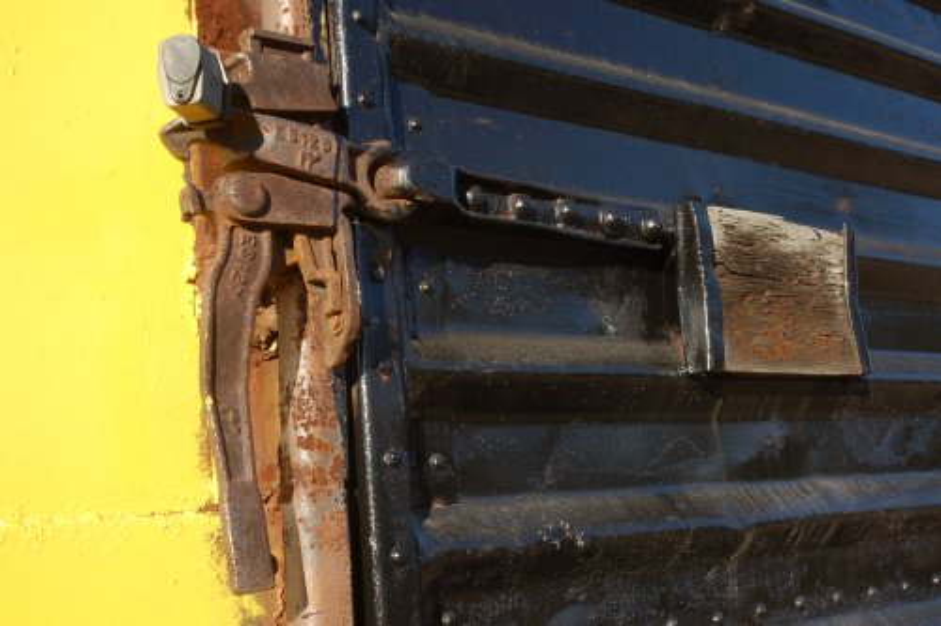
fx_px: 1137
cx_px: 470
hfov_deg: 45.0
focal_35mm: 44
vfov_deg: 30.8
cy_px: 313
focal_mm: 29
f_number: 20
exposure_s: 1/30
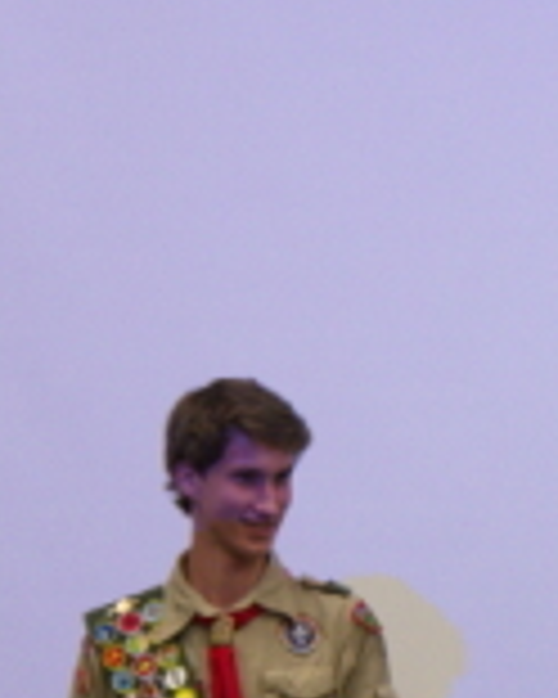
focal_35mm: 341
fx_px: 7039
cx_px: 610
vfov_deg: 5.7
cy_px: 664
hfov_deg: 4.5
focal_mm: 65
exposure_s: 1/125
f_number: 5.3
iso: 2500
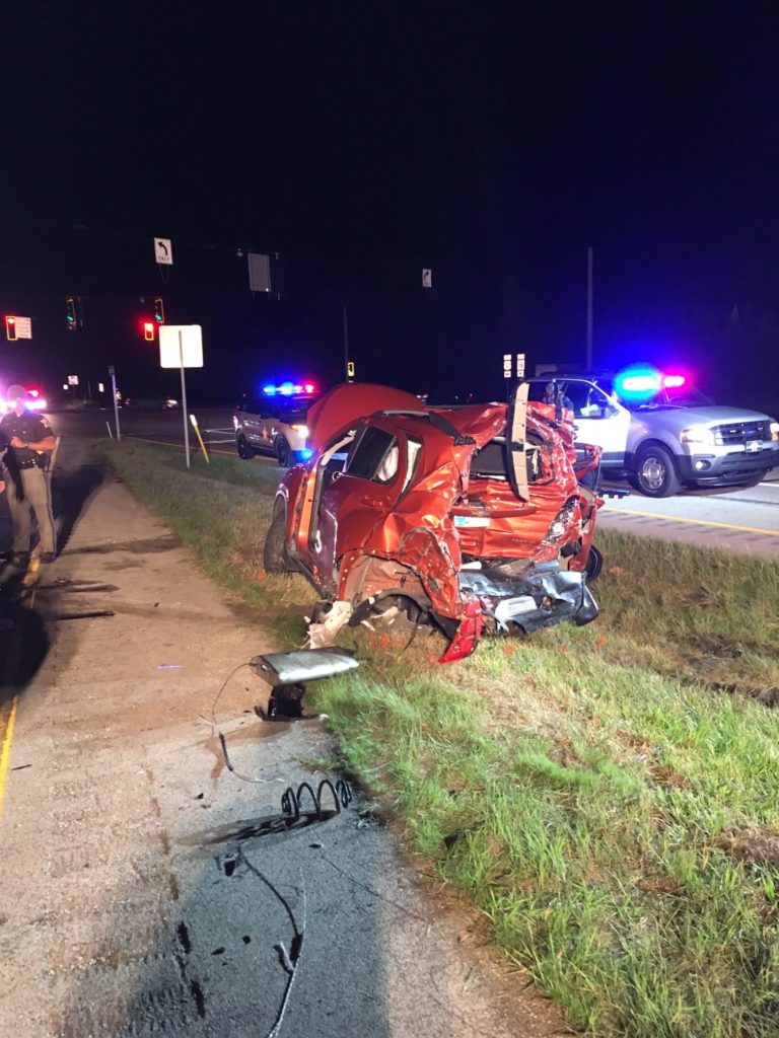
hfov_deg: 48.2
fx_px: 870
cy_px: 519
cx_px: 390
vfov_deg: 61.7
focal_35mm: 29
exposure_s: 1/15
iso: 200
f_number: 2.2
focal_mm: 4.15
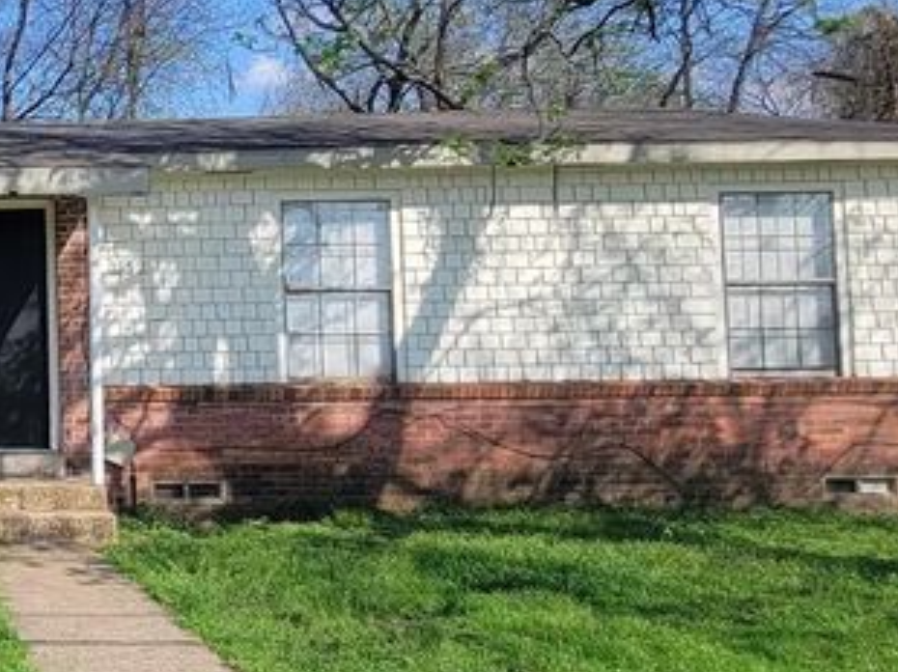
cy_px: 304
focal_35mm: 43
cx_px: -188
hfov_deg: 34.7
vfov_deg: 33.5
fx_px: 1115
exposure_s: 1/1559
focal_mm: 2.2
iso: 50
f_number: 2.2
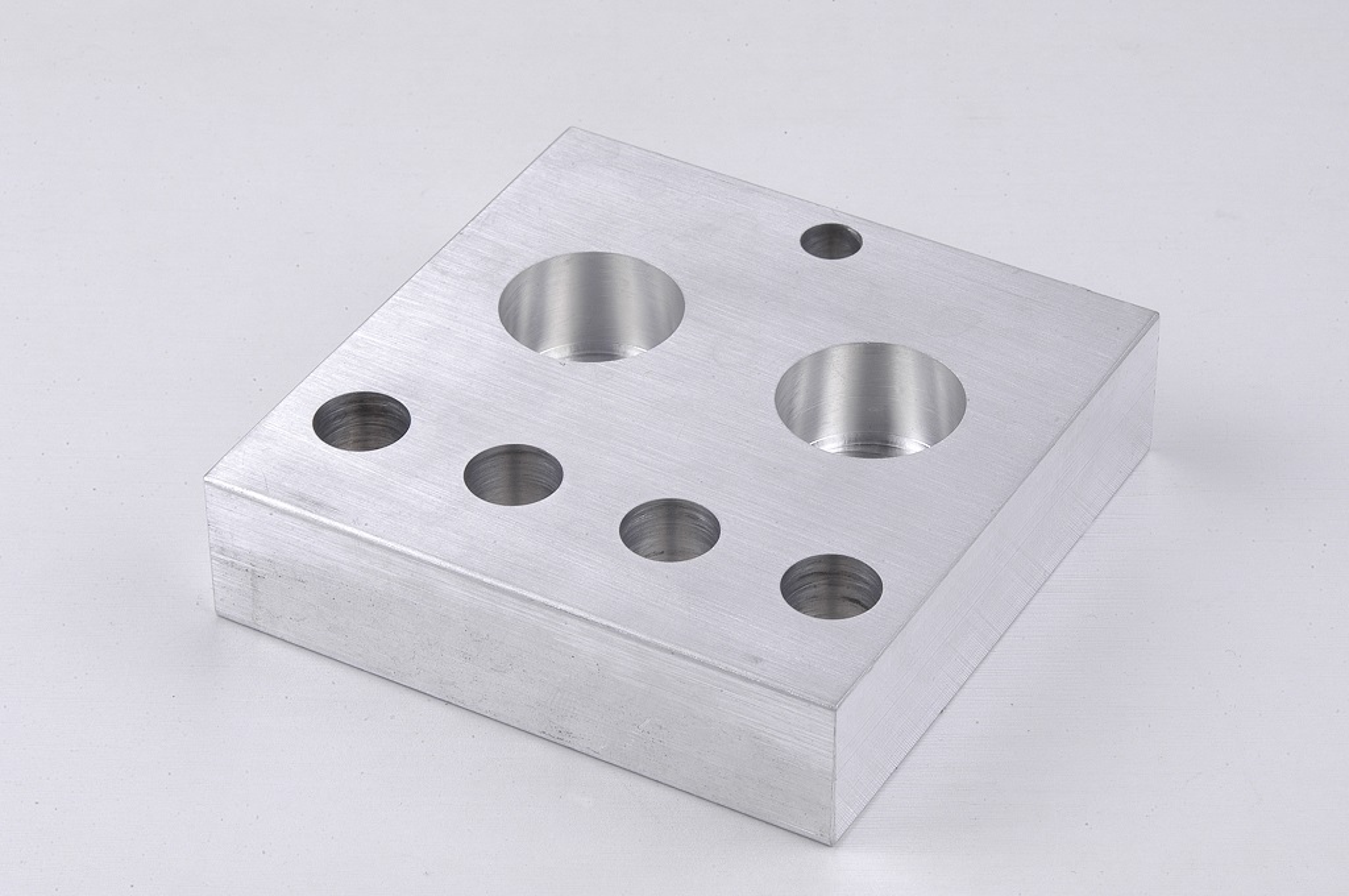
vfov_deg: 8.7
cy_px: 448
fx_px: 5894
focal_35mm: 158
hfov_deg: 13.1
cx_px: 674
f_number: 29
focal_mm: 105
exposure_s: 1/60
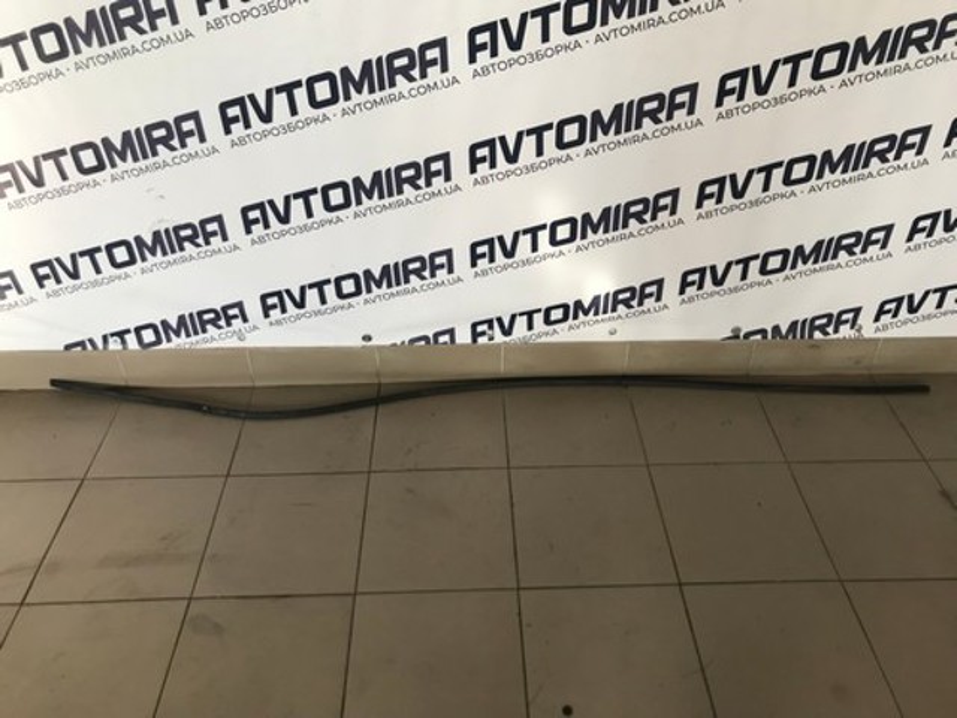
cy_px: 359
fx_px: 774
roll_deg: +0.2
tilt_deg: -38.3
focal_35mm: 28
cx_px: 478
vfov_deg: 49.7
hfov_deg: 63.4
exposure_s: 1/100
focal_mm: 3.99
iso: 40
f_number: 1.8
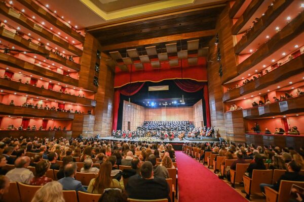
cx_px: 152
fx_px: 127
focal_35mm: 15
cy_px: 101
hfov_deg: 100.4
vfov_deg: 77.3
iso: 12800
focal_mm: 10
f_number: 4
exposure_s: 1/200
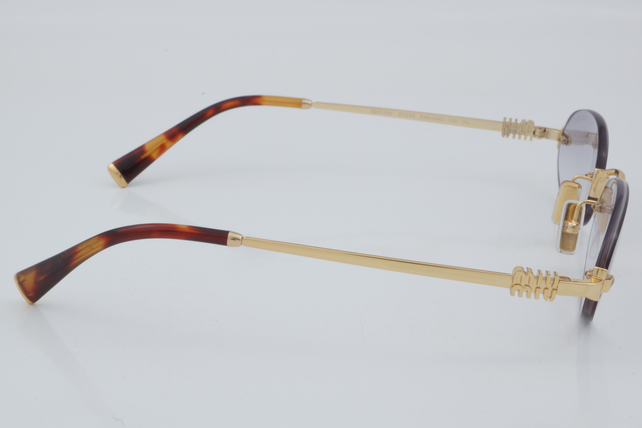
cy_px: 214
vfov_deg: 18.2
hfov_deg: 27.0
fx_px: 1337
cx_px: 321
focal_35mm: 75
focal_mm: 50
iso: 100
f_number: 32
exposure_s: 1/4
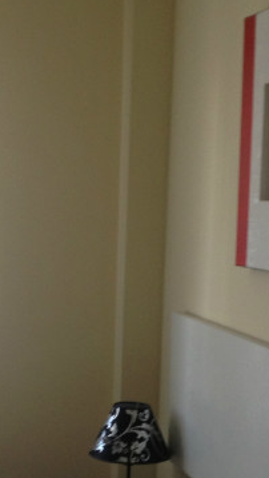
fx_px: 1379
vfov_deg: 19.2
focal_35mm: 109
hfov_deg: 11.1
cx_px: 161
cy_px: 445
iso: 64
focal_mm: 4.28
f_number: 2.4
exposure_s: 1/30
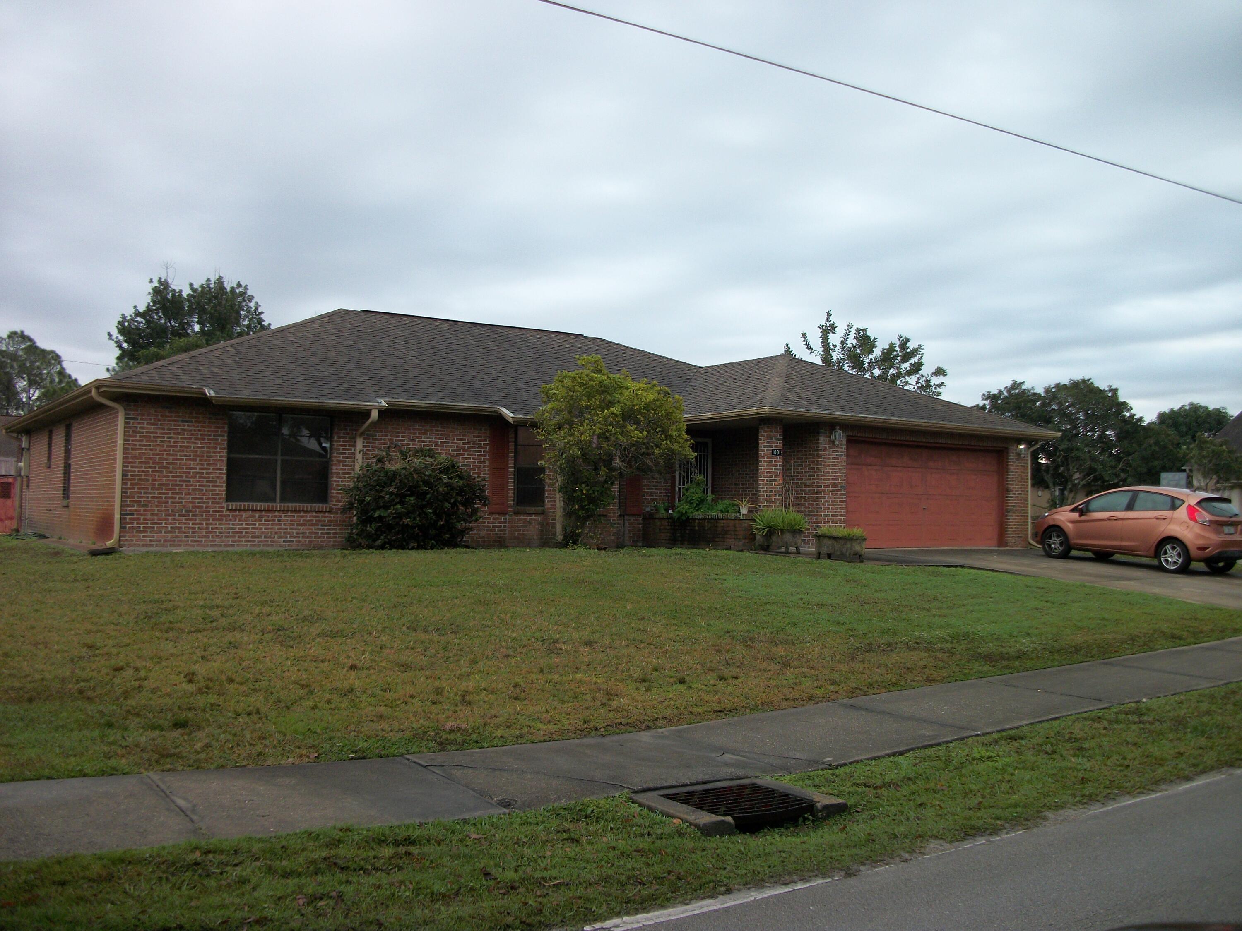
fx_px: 1148
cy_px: 466
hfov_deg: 56.8
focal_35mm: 32
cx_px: 621
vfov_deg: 44.2
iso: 80
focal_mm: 5.7
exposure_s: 1/100
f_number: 2.9
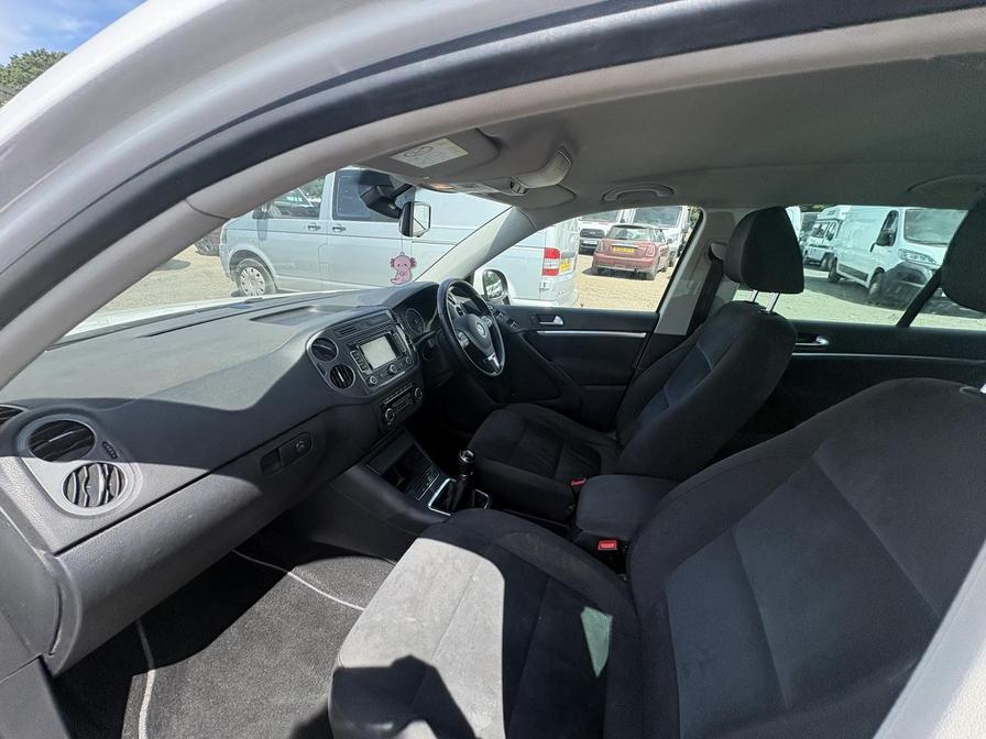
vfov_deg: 85.7
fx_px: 399
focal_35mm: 14
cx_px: 493
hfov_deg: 102.1
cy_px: 370
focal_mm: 2.22
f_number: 2.2
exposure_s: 1/646
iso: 64
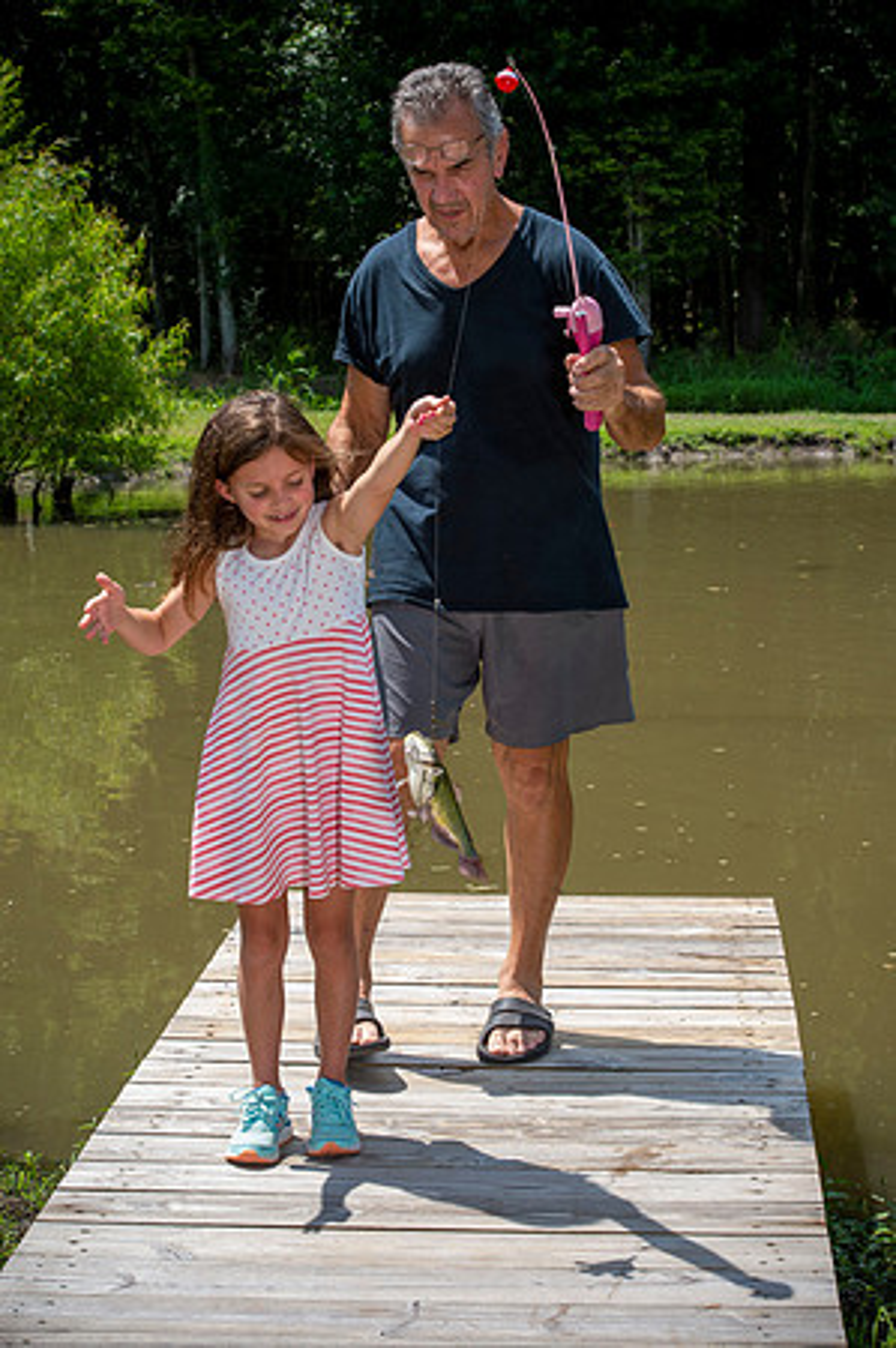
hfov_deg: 18.1
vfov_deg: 27.0
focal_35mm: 75
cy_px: 674
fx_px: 2806
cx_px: 448
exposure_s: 1/250
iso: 400
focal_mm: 75
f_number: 13
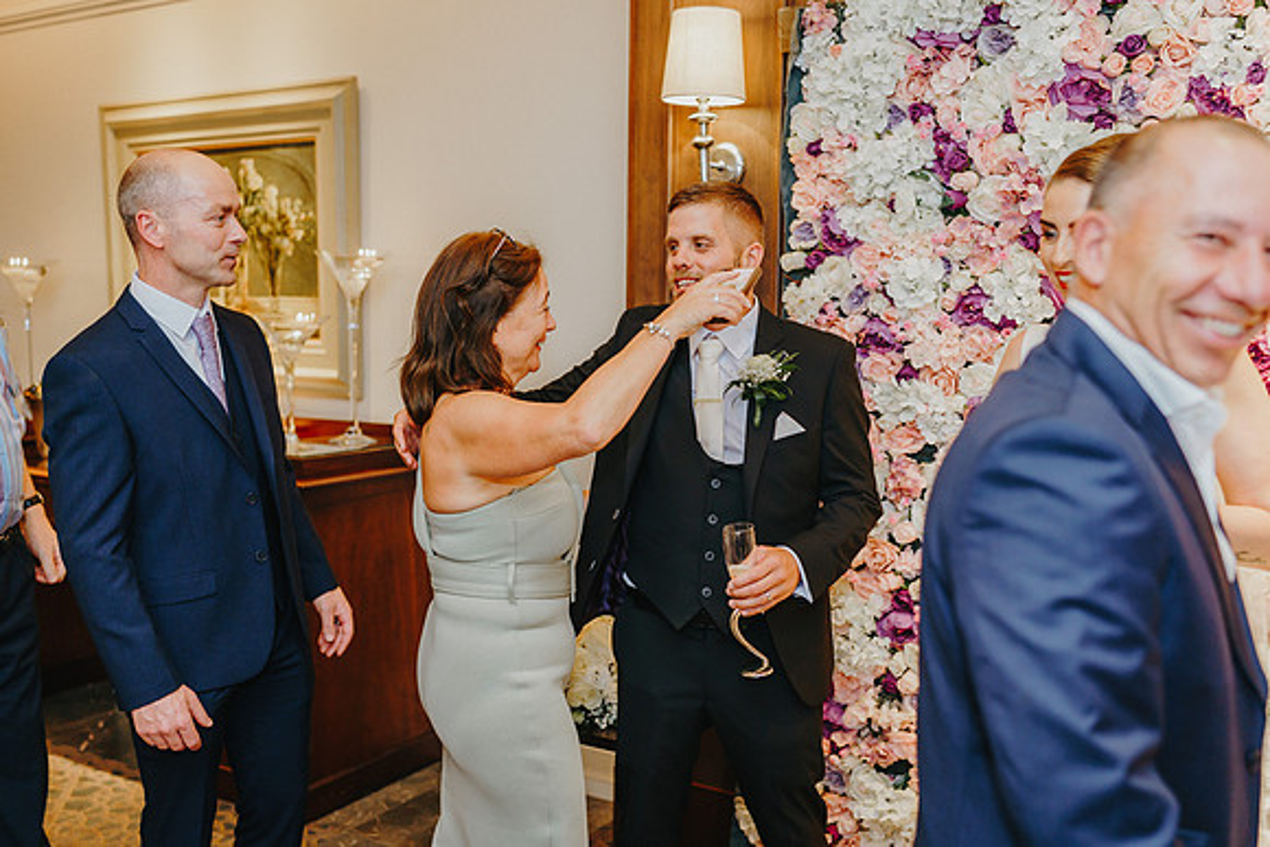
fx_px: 1235
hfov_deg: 54.4
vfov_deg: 37.9
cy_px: 424
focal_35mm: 35
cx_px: 635
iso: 640
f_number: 2.2
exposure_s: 1/200
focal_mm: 35
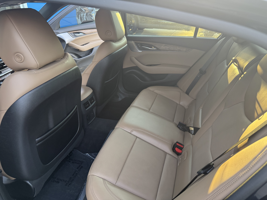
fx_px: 185
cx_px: 134
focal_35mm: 24
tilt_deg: -26.7
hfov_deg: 71.6
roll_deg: +0.4
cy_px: 100
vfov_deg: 56.8
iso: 200
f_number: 1.78
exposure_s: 1/116
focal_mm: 6.76
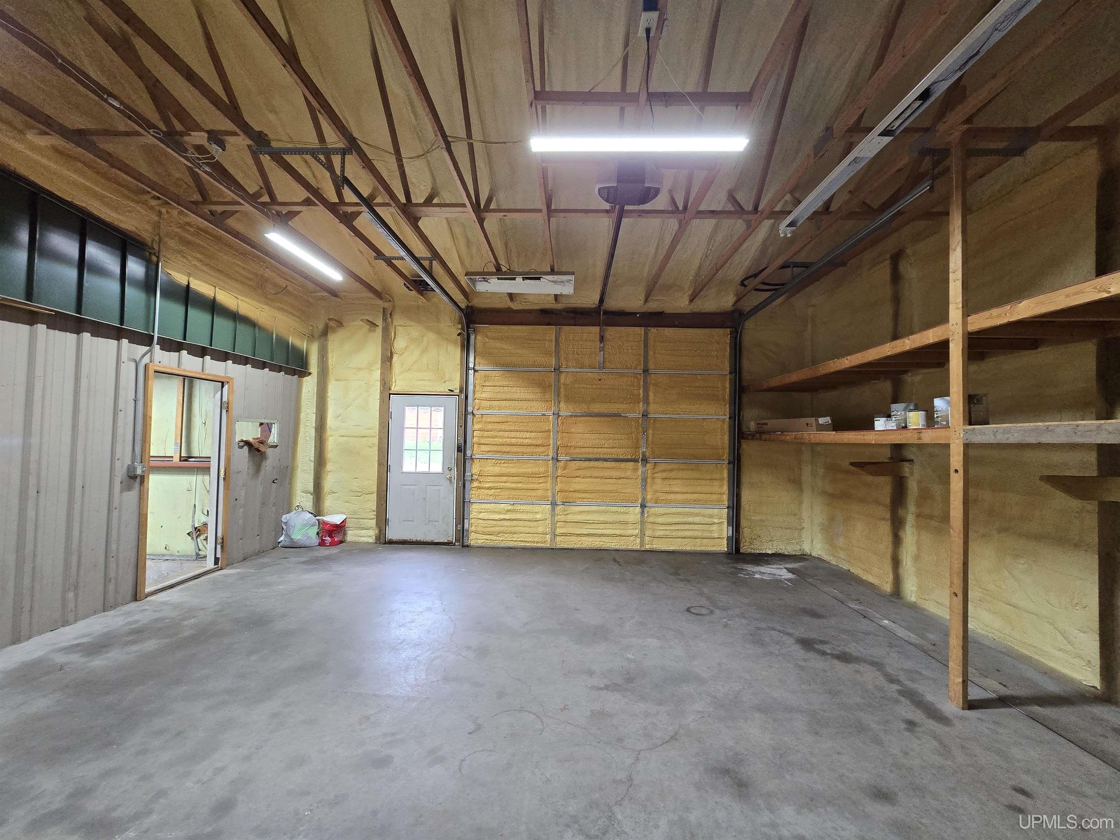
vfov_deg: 89.9
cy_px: 420
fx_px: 421
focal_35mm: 13
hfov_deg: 106.2
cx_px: 560
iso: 400
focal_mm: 2.2
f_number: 2.2
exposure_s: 1/60
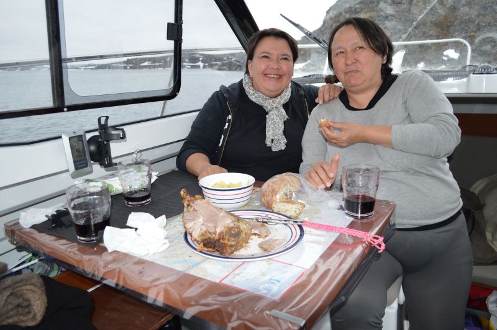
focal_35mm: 27
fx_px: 372
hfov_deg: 67.4
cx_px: 248
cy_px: 165
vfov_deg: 47.9
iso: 200
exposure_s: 1/200
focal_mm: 18
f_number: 3.5
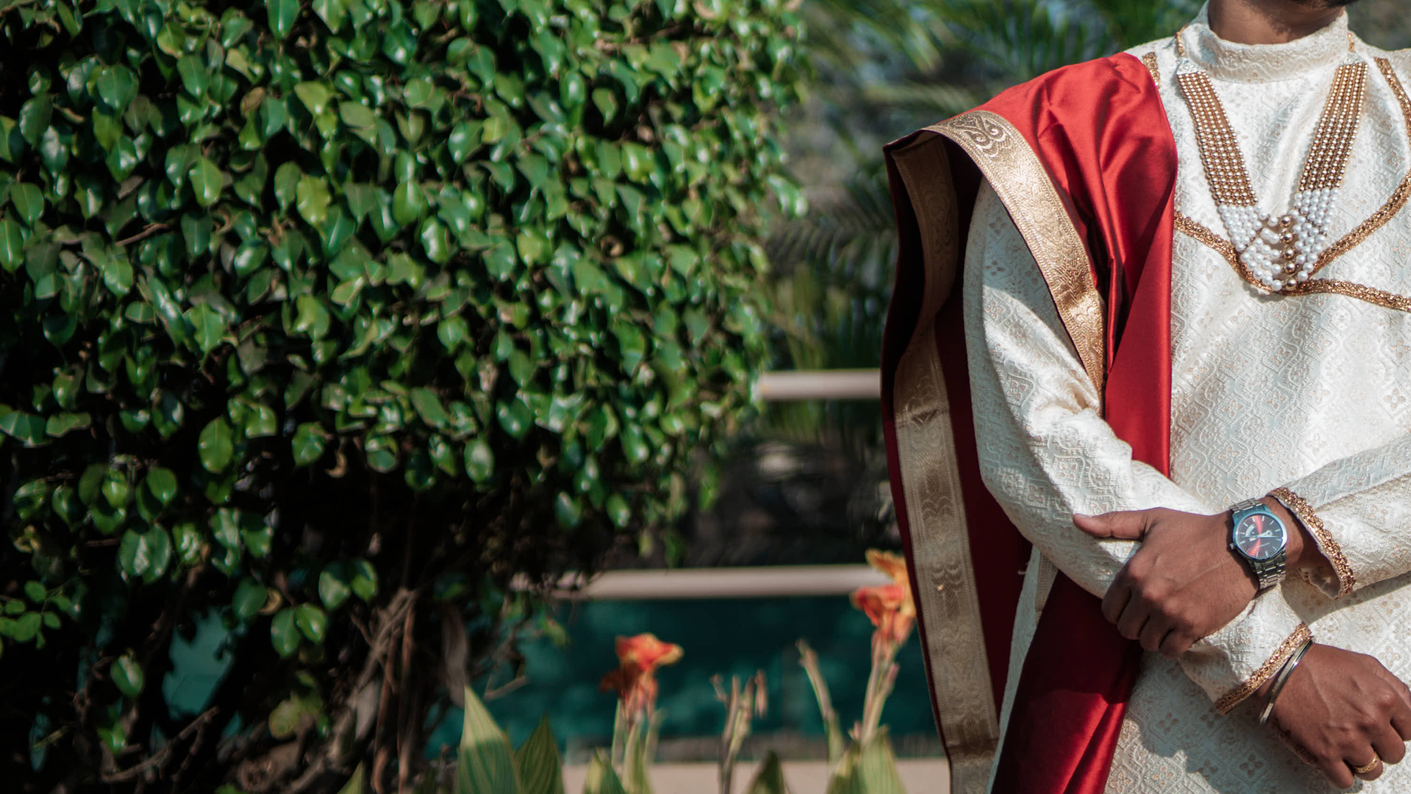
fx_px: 3218
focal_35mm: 86
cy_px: 11
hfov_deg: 24.1
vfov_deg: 13.9
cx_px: 1244
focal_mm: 35
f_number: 1.6
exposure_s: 1/2500
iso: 50
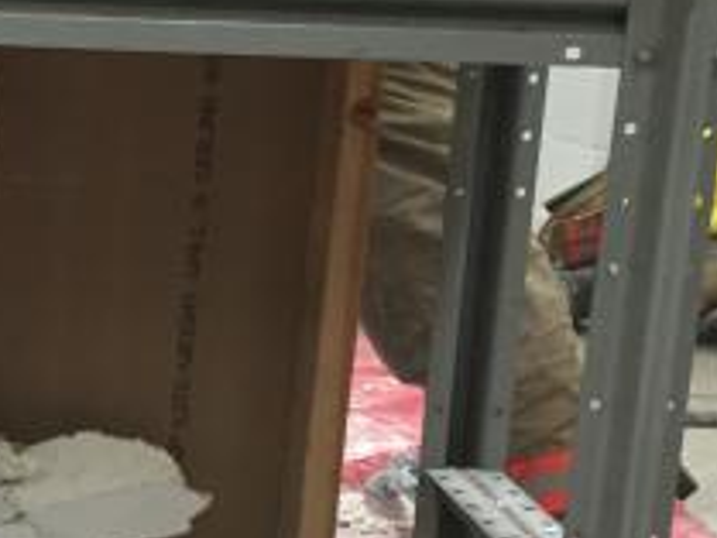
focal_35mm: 111
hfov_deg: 16.8
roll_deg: -3.3
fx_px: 2300
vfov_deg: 13.2
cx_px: -189
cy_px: 487
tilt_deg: -15.1
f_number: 2.2
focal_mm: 4.15
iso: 100
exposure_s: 1/30
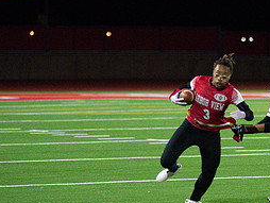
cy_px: 91
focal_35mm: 307
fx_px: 2397
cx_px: 216
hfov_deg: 6.4
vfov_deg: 4.9
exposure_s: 1/2500
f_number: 2.8
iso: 14400
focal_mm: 140
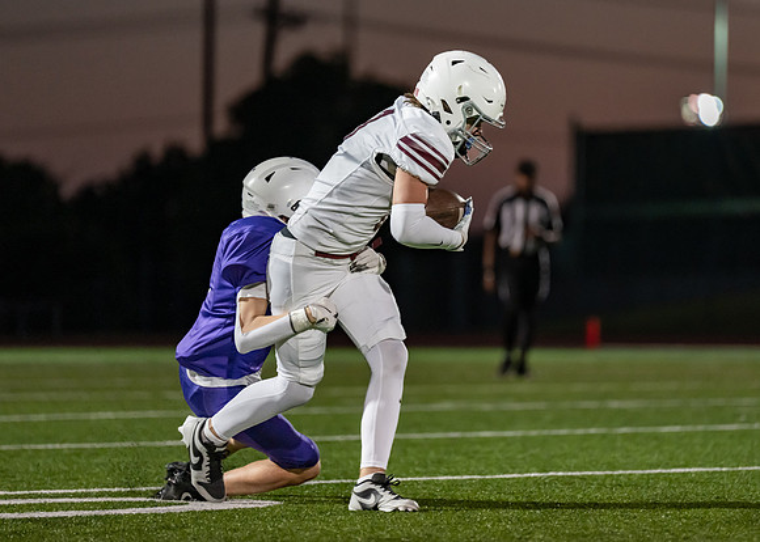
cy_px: 225
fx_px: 5399
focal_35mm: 250
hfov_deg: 8.1
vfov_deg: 5.8
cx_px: 425
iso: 3200
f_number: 2.8
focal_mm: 200
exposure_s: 1/1250
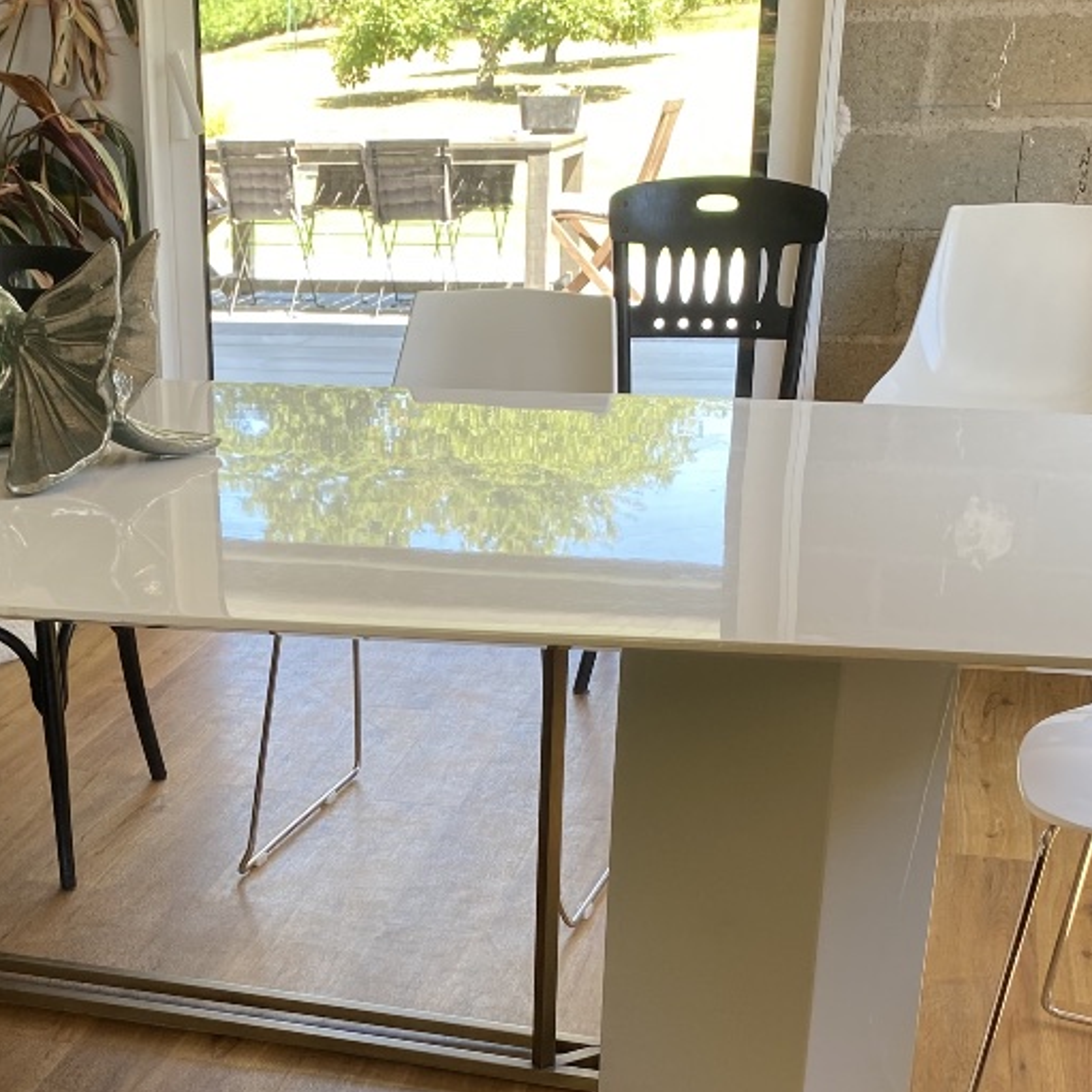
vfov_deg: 31.0
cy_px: 840
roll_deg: +2.9
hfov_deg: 30.8
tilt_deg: -23.9
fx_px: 1927
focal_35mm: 54
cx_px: 201
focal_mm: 4.25
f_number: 1.8
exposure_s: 1/122
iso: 64
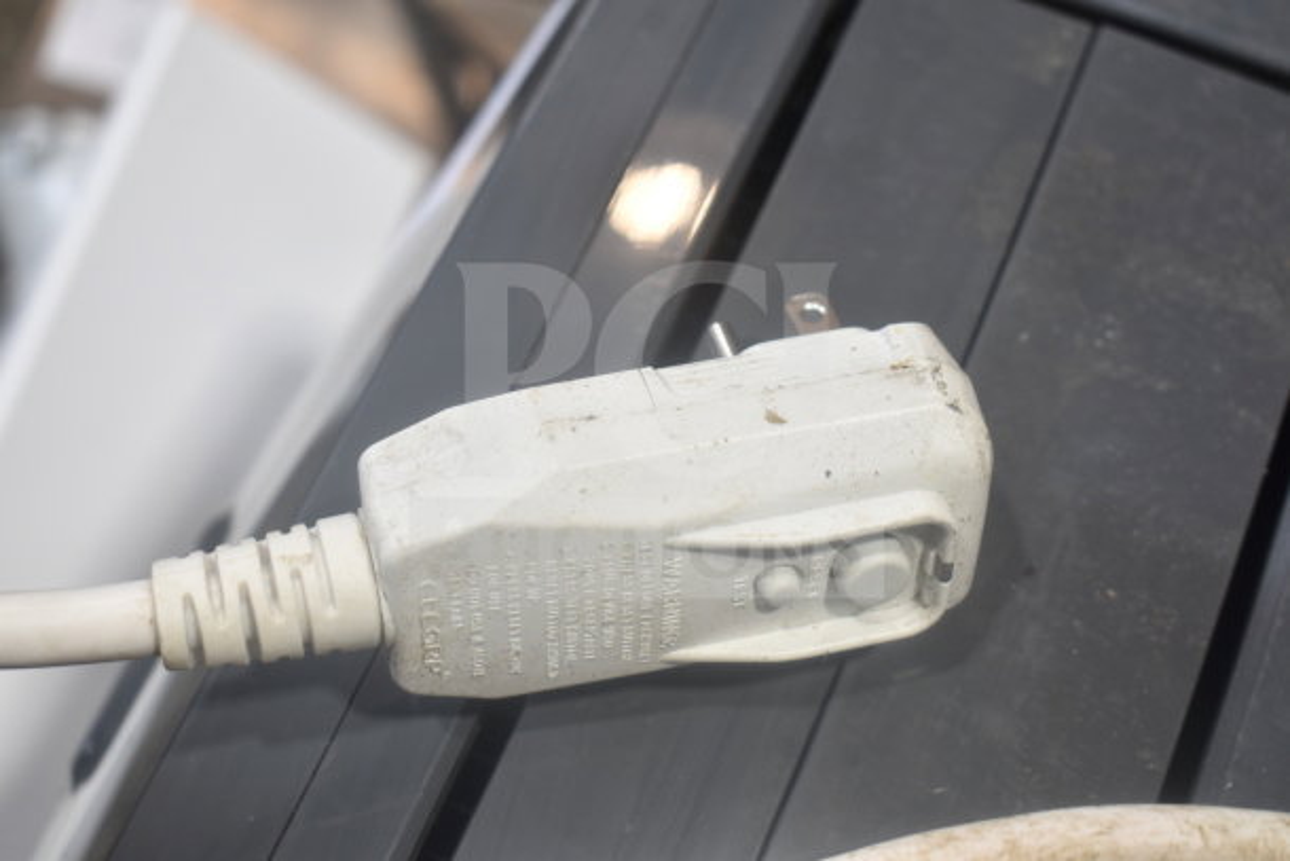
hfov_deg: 33.4
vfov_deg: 22.6
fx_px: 2150
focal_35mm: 60
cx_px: 645
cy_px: 430
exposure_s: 1/60
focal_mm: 40
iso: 280
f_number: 4.8
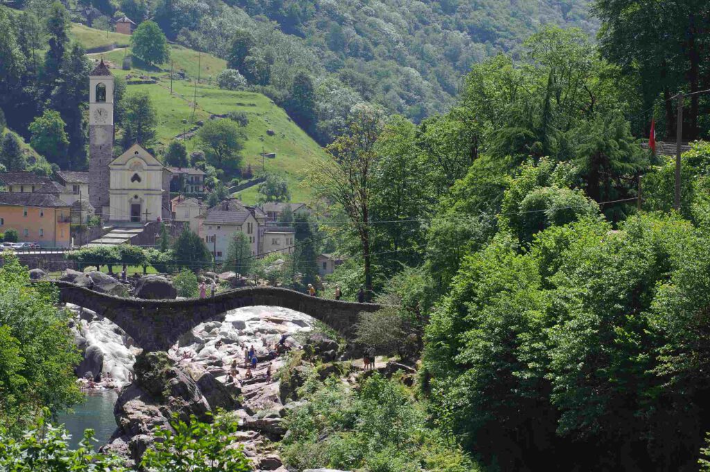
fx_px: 2365
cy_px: 236
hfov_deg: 17.1
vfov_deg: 11.4
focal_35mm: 120
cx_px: 355
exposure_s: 1/200
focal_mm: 80
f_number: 11
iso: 200
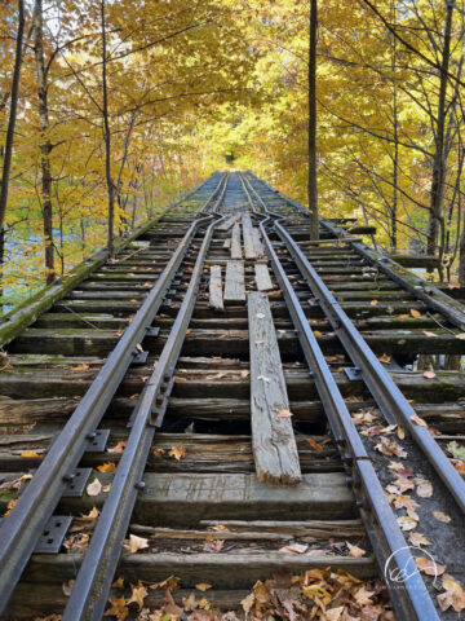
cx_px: 232
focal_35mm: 26
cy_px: 310
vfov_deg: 67.3
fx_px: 466
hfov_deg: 53.1
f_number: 1.5
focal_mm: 5.7
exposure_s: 1/121
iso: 50
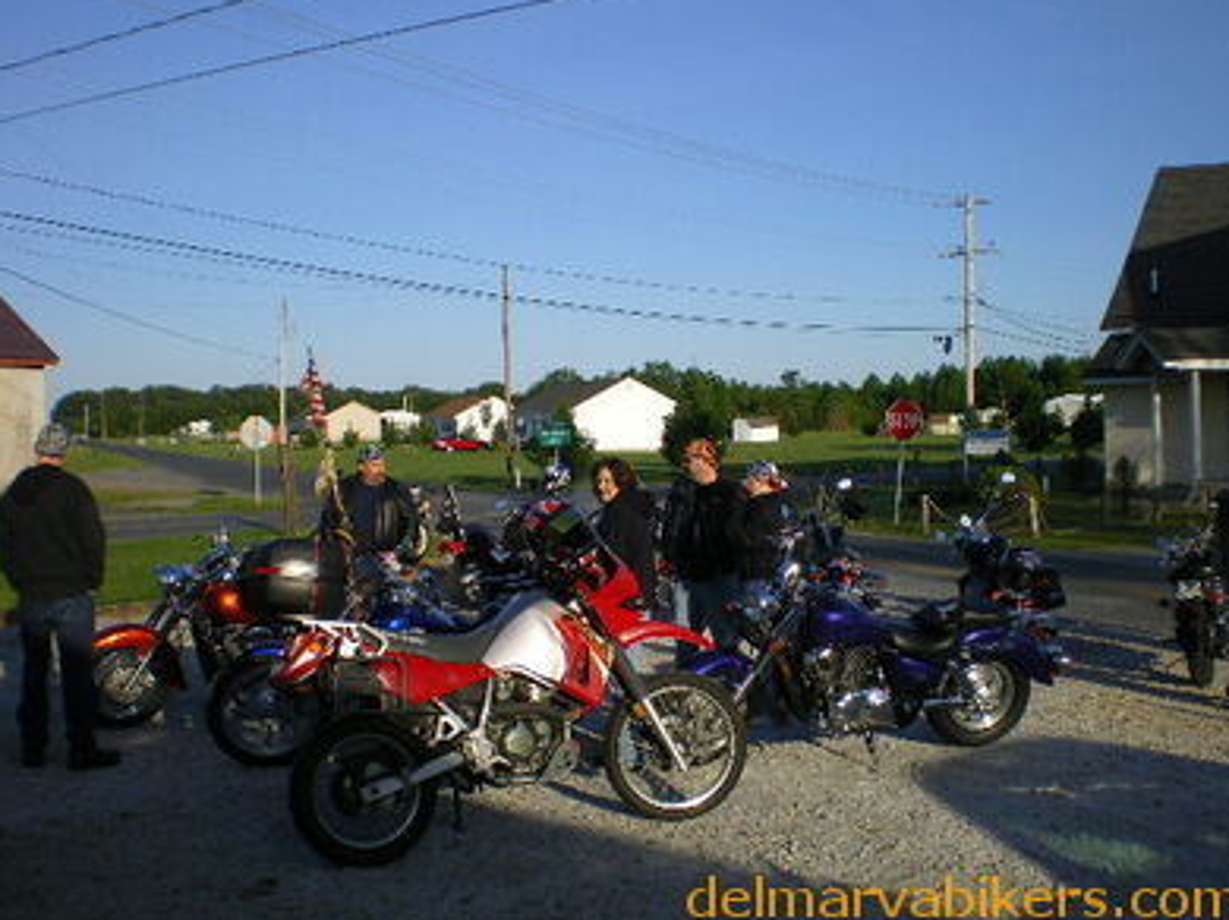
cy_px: 454
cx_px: 621
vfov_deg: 36.8
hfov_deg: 47.9
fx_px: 1384
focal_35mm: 39
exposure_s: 1/400
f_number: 4.6
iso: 64
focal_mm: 6.3
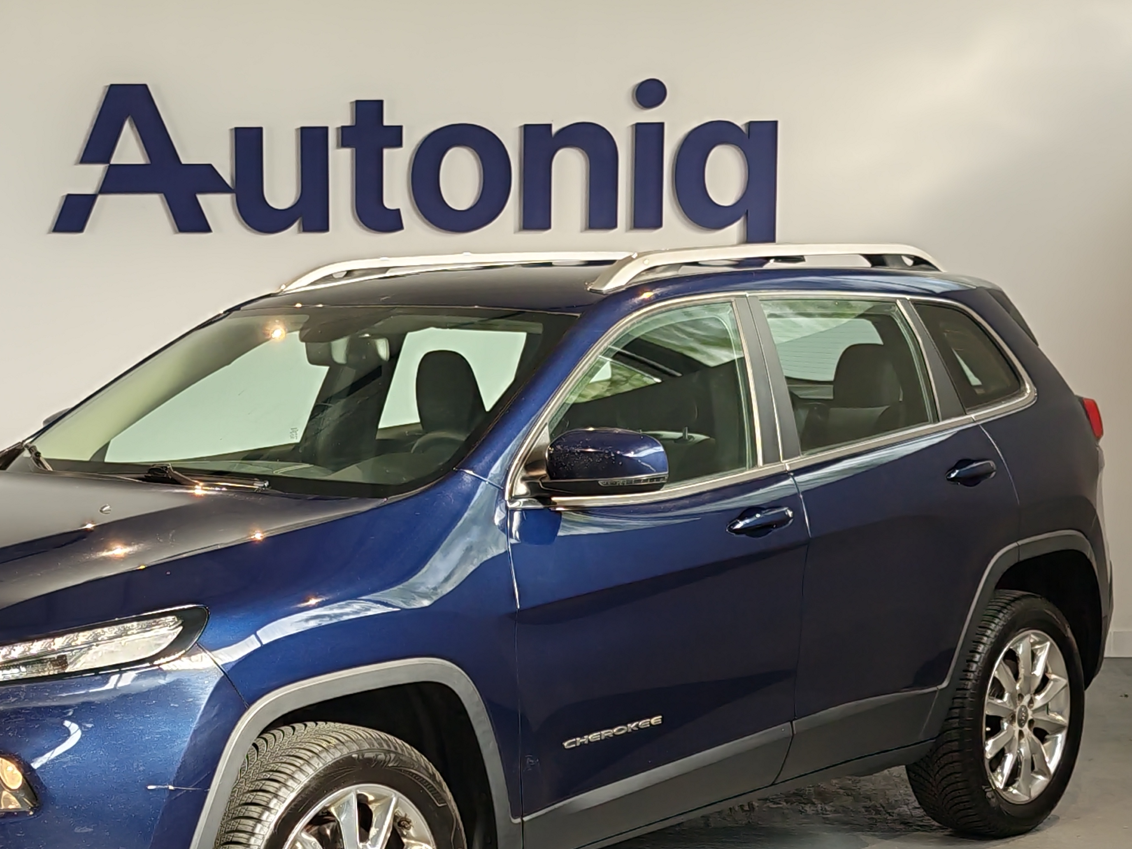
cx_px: 350
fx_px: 2191
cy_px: 612
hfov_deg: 28.7
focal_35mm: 67
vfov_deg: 21.8
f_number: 1.6
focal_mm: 6.55
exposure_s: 1/100
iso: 64
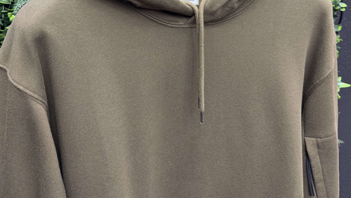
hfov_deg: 56.6
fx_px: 326
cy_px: -18
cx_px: 176
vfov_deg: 30.3
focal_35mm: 35
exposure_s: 1/50
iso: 250
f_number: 1.78
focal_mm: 6.76
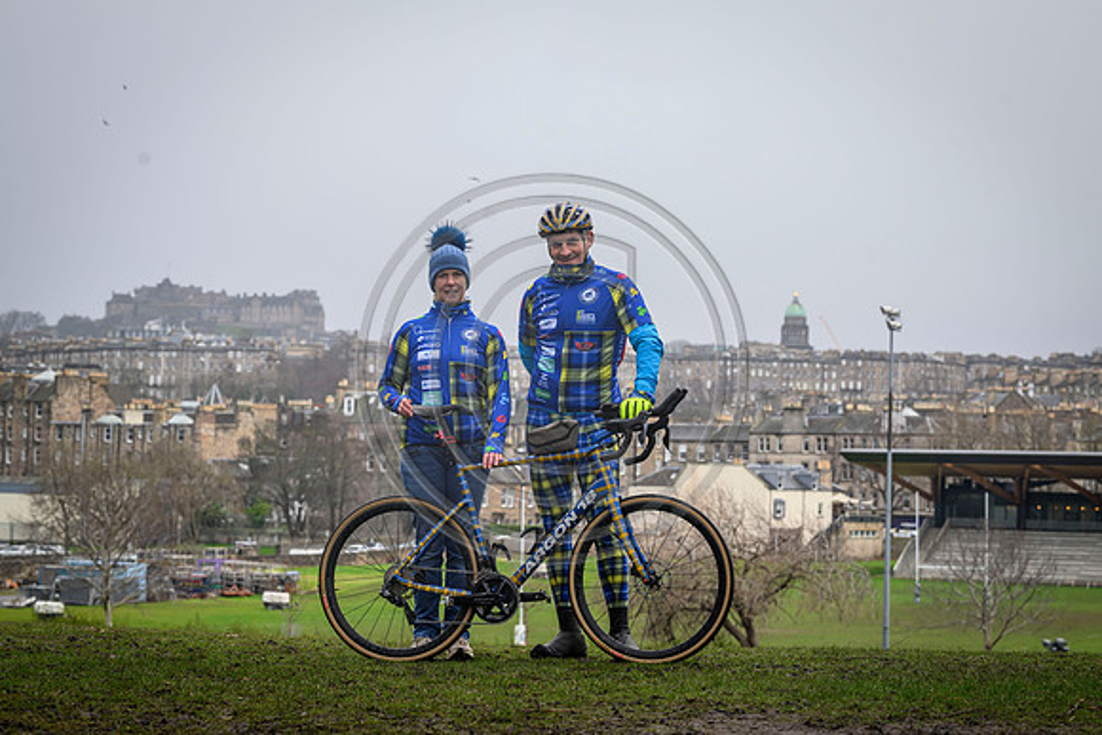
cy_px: 368
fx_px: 2817
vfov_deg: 14.9
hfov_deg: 22.1
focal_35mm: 92
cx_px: 551
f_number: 6.3
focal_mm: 92
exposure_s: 1/160
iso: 500
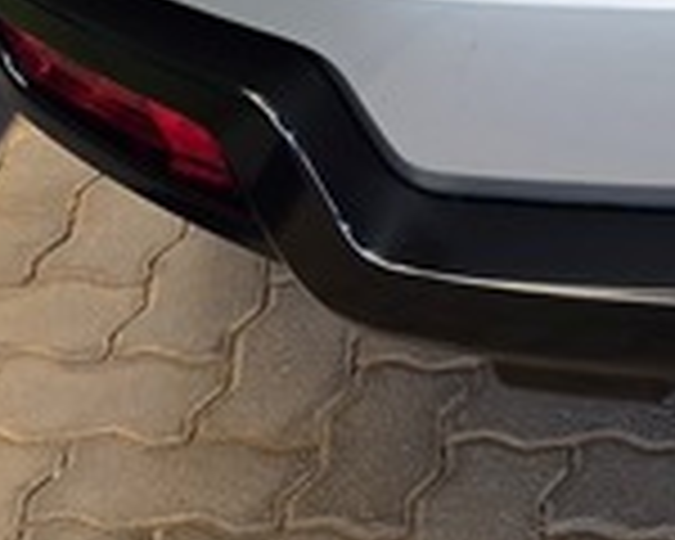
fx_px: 3057
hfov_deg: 11.7
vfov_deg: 9.2
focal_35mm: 153
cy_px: -706
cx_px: 1197
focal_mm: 6.25
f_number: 1.7
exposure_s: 1/50
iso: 20
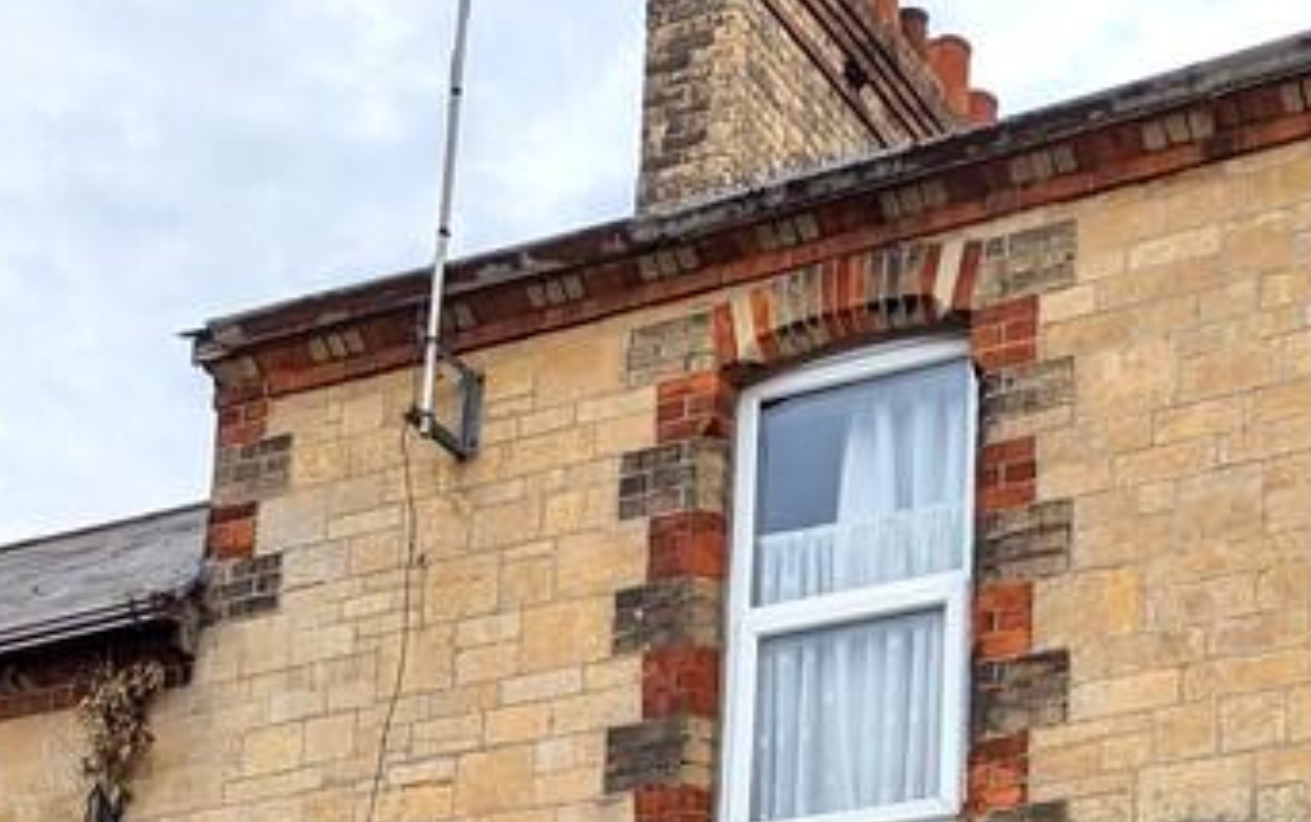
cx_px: 1047
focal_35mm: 76
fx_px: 2718
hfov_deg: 26.6
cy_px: 1248
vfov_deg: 15.8
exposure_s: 1/1217
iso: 44
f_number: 1.85
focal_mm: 6.81
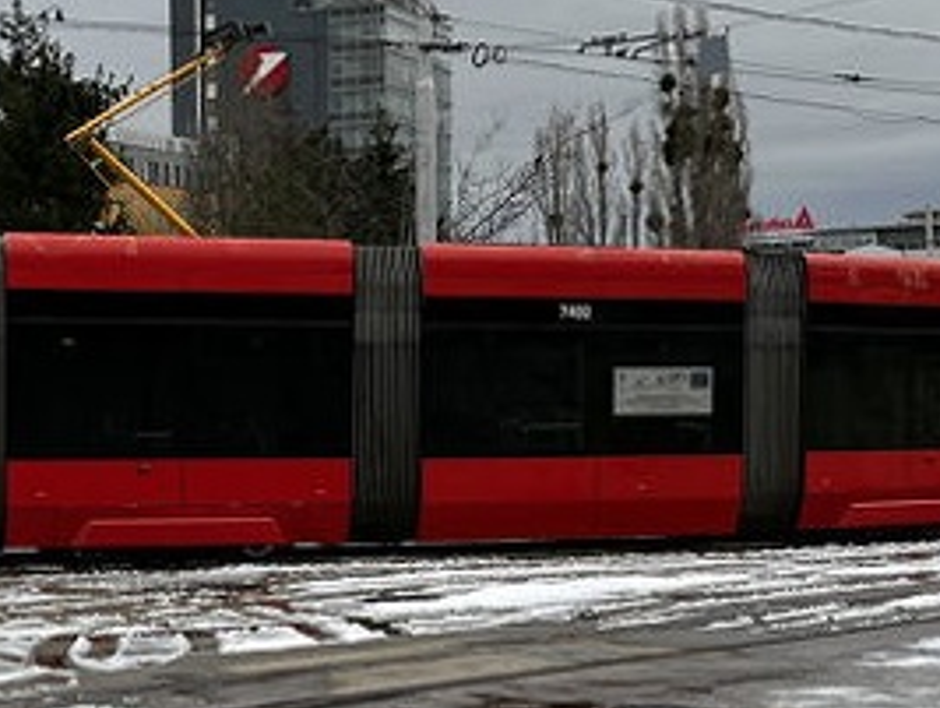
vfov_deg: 19.1
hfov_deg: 24.7
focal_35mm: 77
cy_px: 511
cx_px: 137
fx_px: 2094
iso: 50
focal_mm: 5.1
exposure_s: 1/445
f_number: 1.6
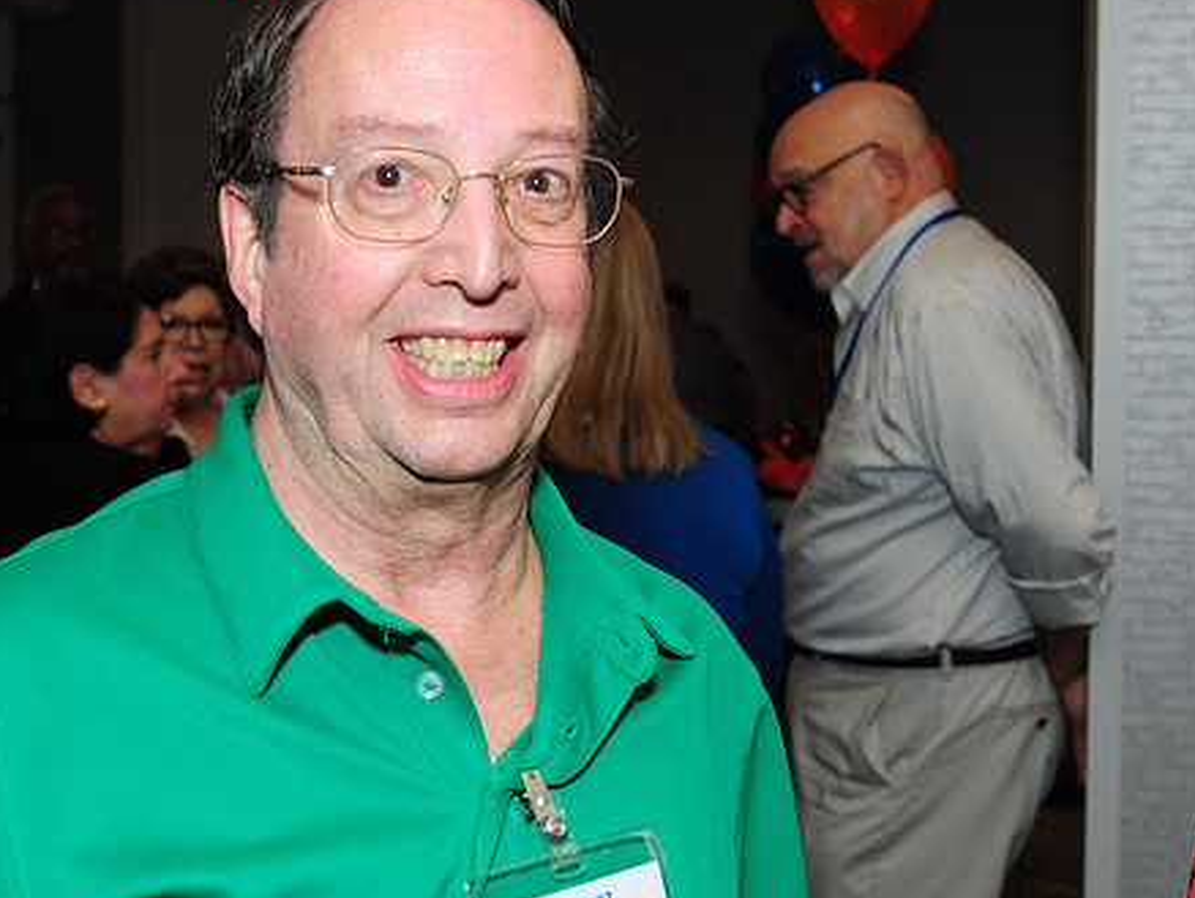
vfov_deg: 24.0
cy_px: 400
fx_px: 2107
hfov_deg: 31.6
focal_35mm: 61
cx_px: 472
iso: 500
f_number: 5
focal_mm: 32
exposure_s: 1/60
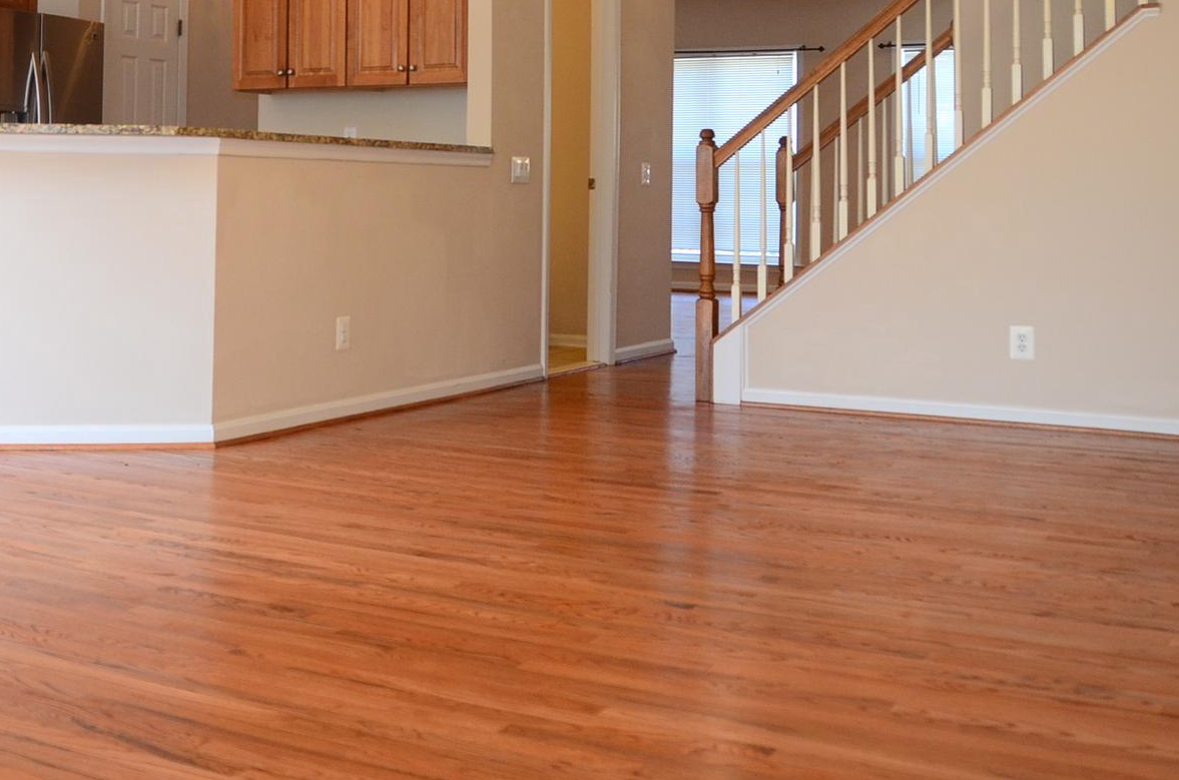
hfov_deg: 41.2
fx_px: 1536
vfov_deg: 27.7
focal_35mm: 47
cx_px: 347
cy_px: 109
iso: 800
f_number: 3.5
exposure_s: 1/200
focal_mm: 18
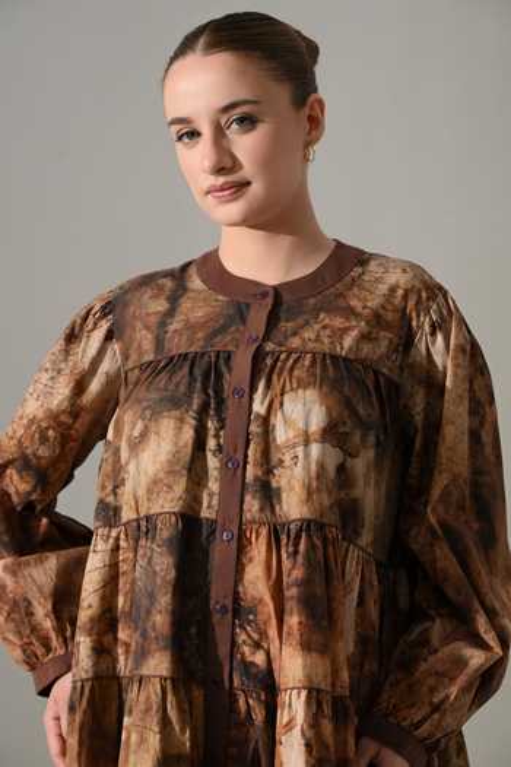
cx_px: 256
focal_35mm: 91
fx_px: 1937
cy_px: 384
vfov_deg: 22.4
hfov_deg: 15.0
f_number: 8
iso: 160
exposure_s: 1/160
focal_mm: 91
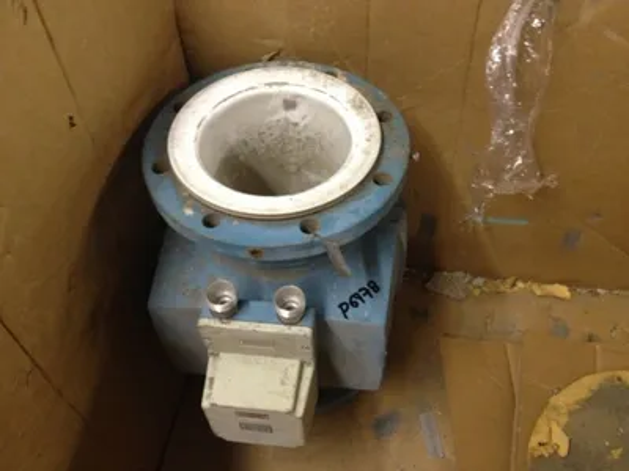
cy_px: 236
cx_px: 314
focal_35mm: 35
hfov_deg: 52.6
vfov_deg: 40.7
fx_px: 636
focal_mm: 4.28
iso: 320
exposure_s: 1/20
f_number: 2.4
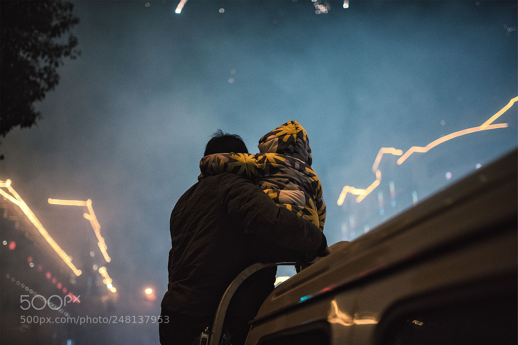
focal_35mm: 35
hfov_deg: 54.4
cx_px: 259
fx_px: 503
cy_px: 172
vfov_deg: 37.8
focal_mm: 35
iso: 2500
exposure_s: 1/160
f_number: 1.4
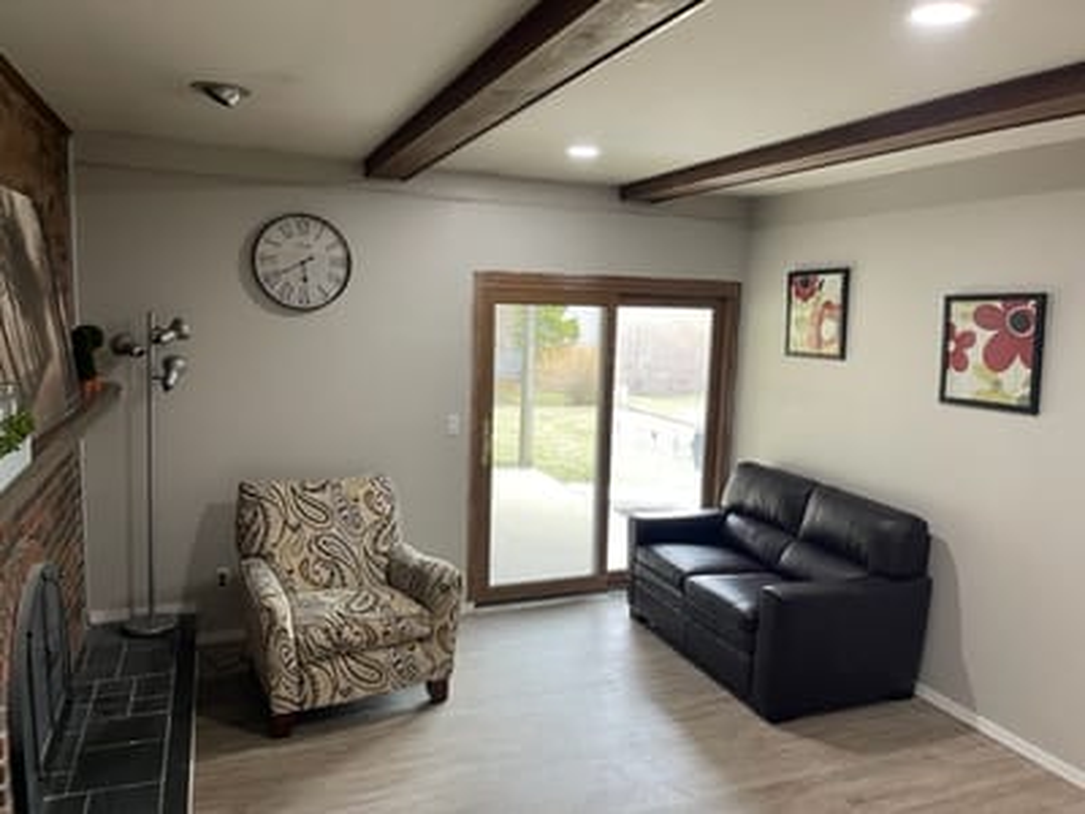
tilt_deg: -6.1
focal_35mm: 26
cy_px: 407
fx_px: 815
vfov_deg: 53.1
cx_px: 542
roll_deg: -2.2
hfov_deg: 67.3
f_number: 1.6
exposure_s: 1/60
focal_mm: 5.1
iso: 100
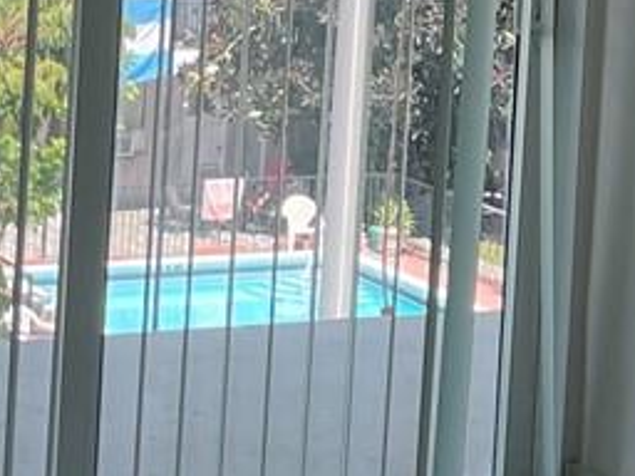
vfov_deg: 9.2
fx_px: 2862
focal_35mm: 156
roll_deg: -3.6
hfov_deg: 12.4
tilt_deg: -1.8
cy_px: -270
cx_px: 712
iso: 32
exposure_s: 1/558
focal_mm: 5.1
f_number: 1.6
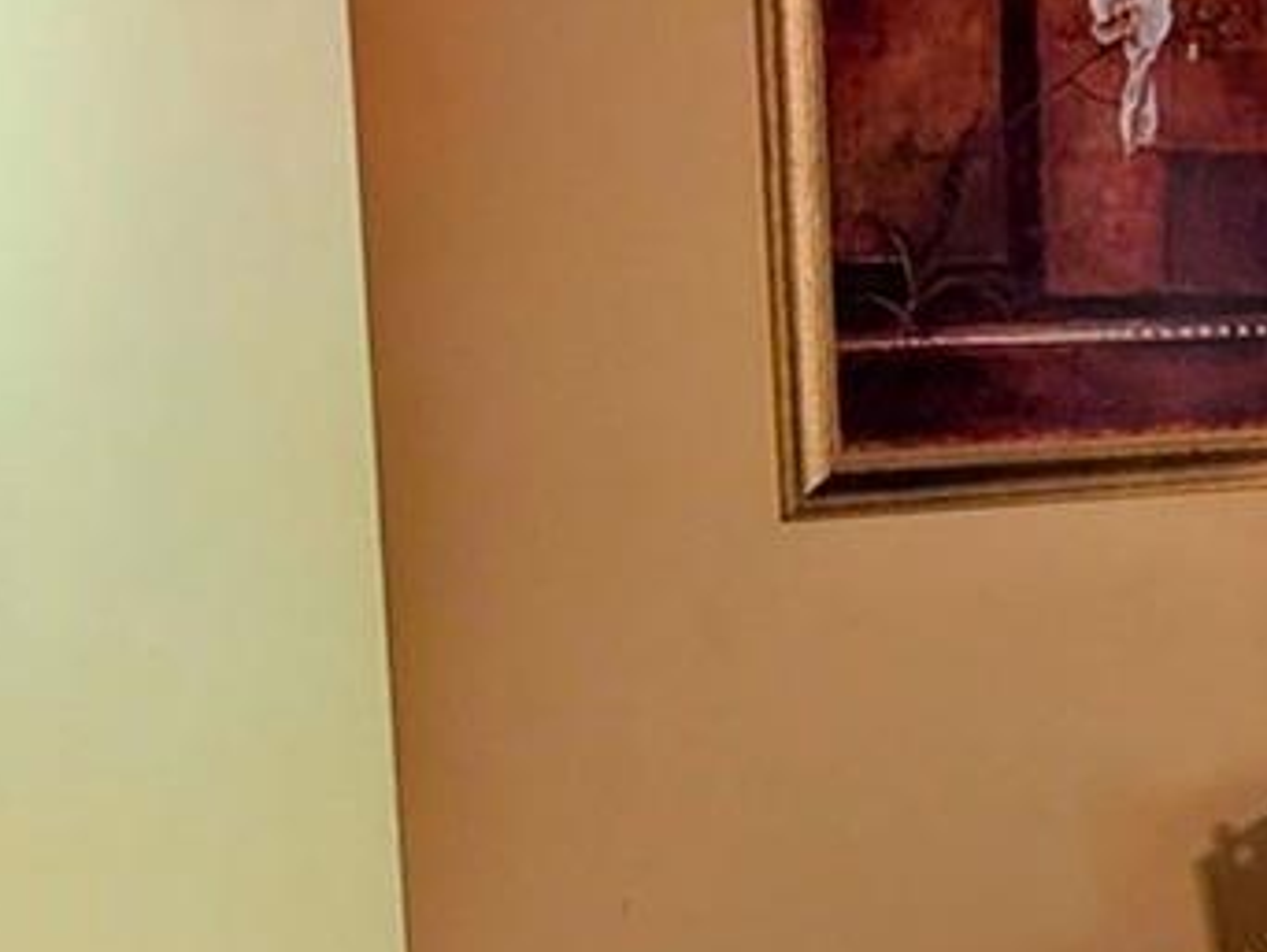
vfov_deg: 13.2
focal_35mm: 112
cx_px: 2390
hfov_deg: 14.9
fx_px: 4102
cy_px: 785
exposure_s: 1/120
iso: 287
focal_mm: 6.9
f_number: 1.68
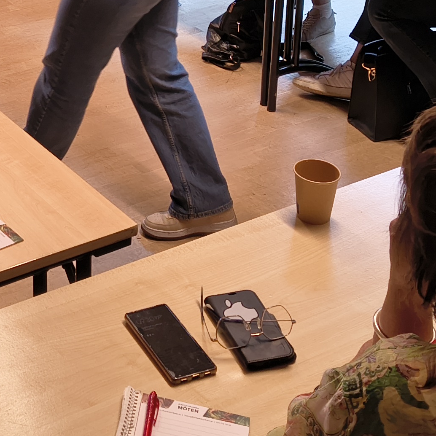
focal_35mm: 84
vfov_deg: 19.6
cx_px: -33
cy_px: -66
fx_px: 1197
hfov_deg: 19.8
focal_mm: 5.56
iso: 294
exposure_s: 1/100
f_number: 1.8
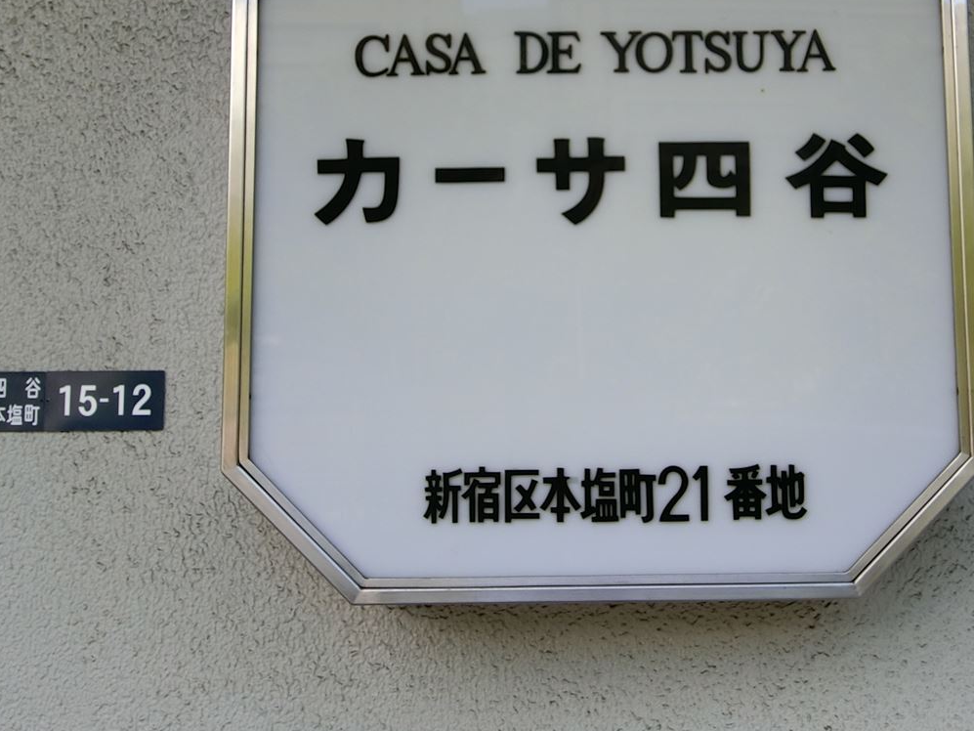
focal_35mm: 61
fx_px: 1717
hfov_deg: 31.6
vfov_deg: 23.8
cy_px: 184
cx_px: 599
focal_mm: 8.1
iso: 80
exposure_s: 1/250
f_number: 3.7
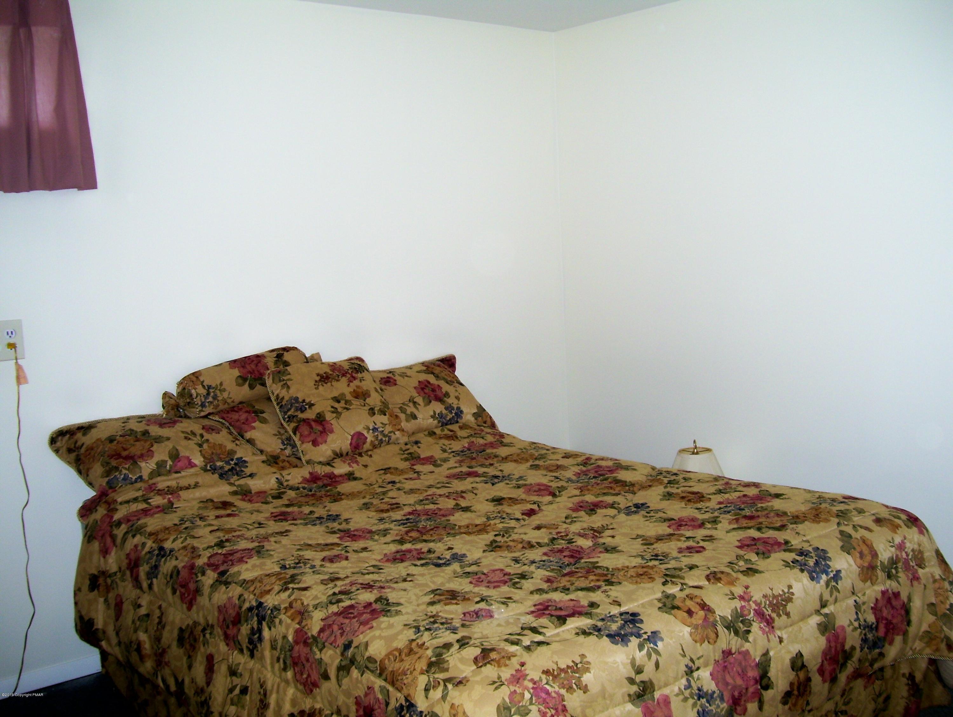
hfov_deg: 51.3
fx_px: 992
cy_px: 358
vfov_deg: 39.7
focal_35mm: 36
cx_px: 476
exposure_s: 1/60
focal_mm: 6
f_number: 2.7
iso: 100
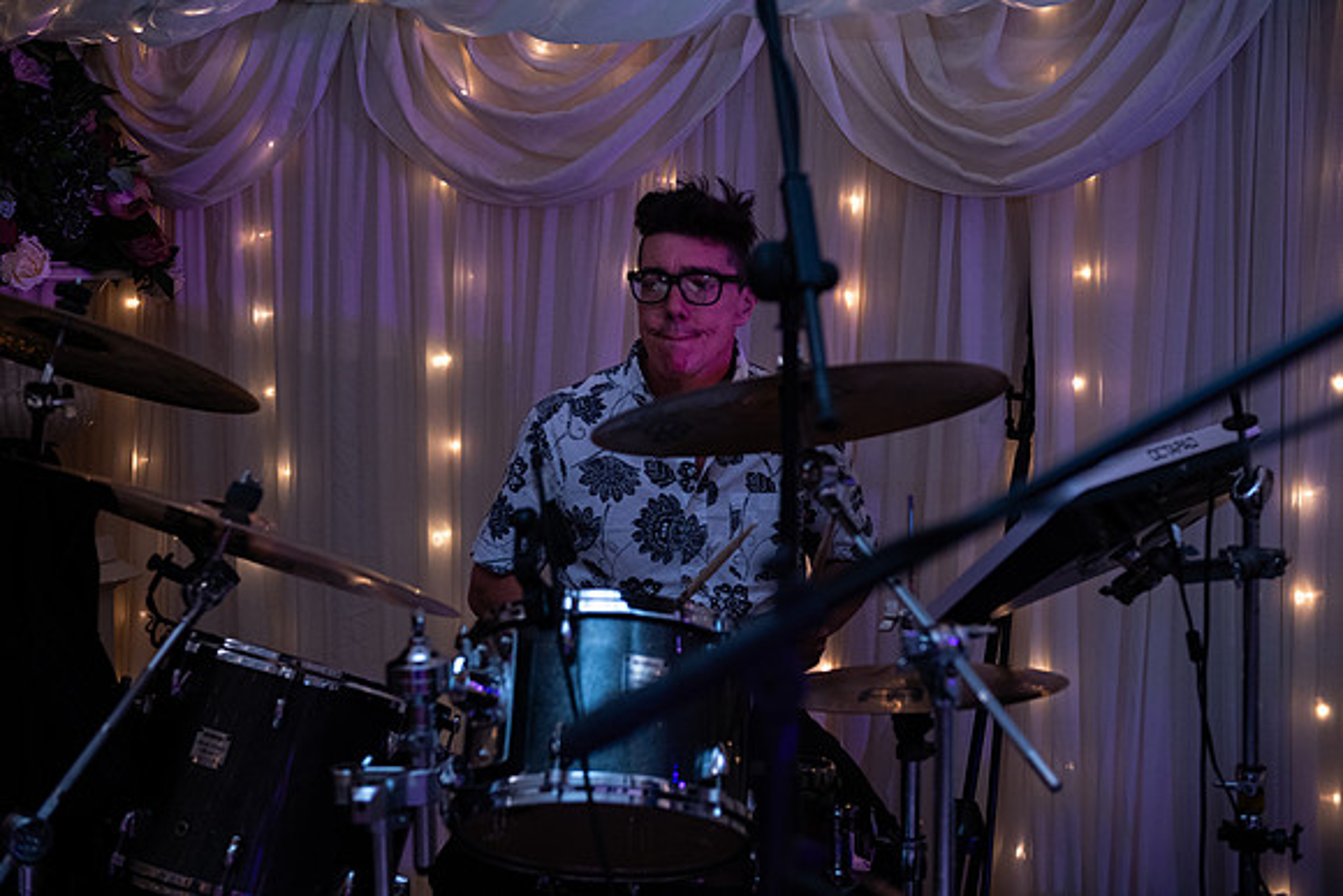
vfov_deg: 27.0
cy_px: 448
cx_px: 672
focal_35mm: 50
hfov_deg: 39.6
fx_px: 1866
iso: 1000
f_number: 3.5
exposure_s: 1/160
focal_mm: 50
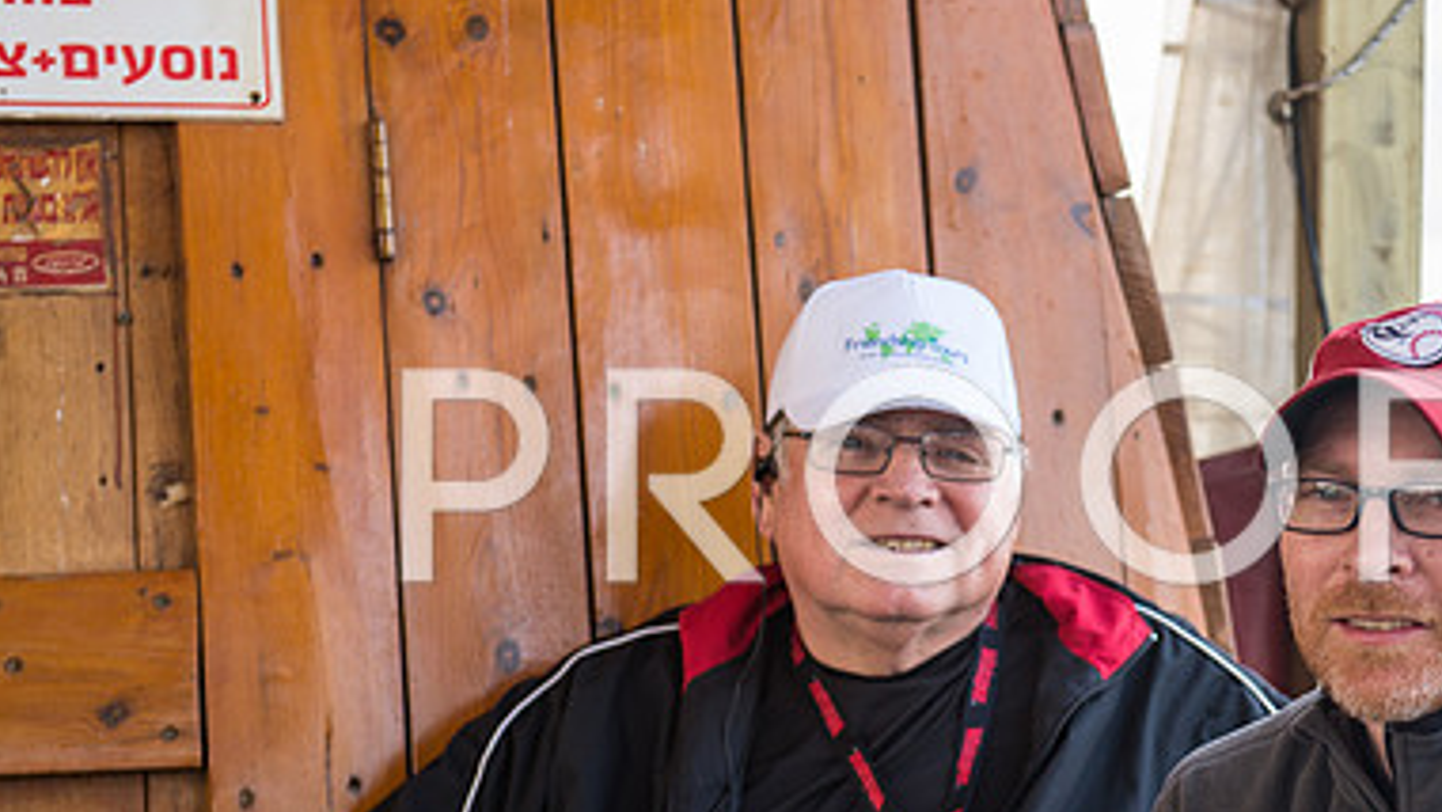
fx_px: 3672
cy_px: 476
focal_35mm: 96
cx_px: 945
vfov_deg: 12.6
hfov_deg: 22.1
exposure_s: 1/100
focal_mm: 60
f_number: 2.8
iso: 100
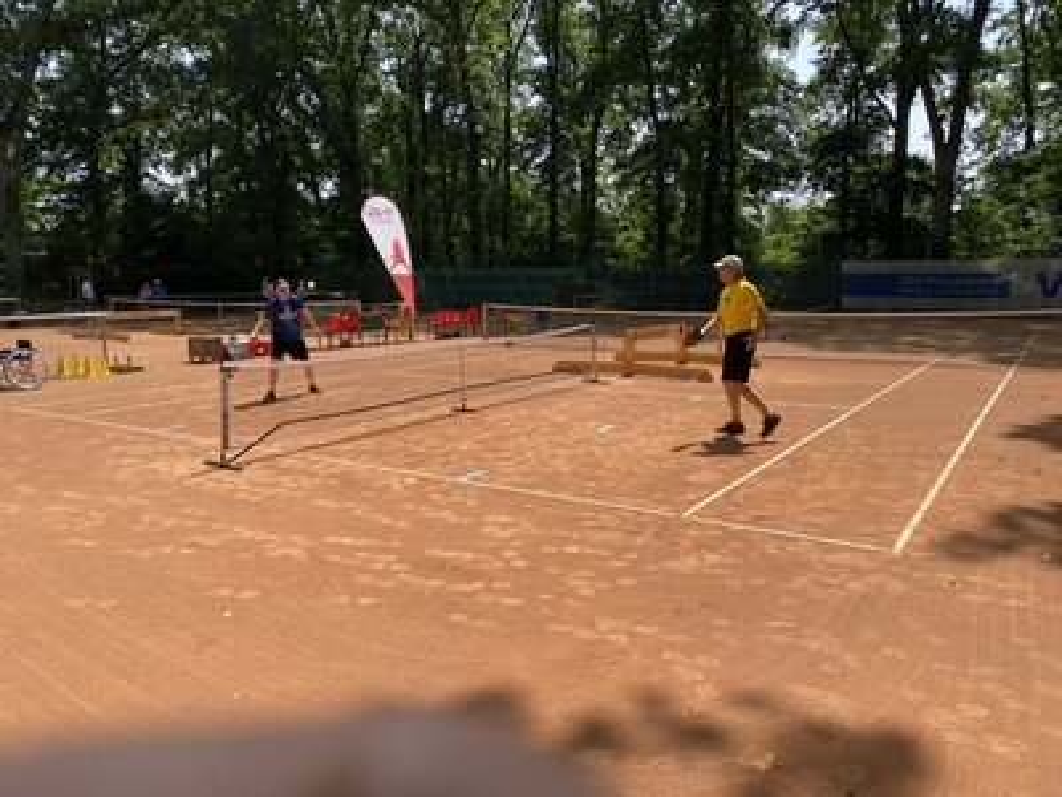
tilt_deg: -10.6
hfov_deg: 67.3
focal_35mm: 26
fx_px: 798
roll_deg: +0.8
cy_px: 398
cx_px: 531
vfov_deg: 53.1
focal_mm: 4.25
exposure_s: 1/1346
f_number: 1.8
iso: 32
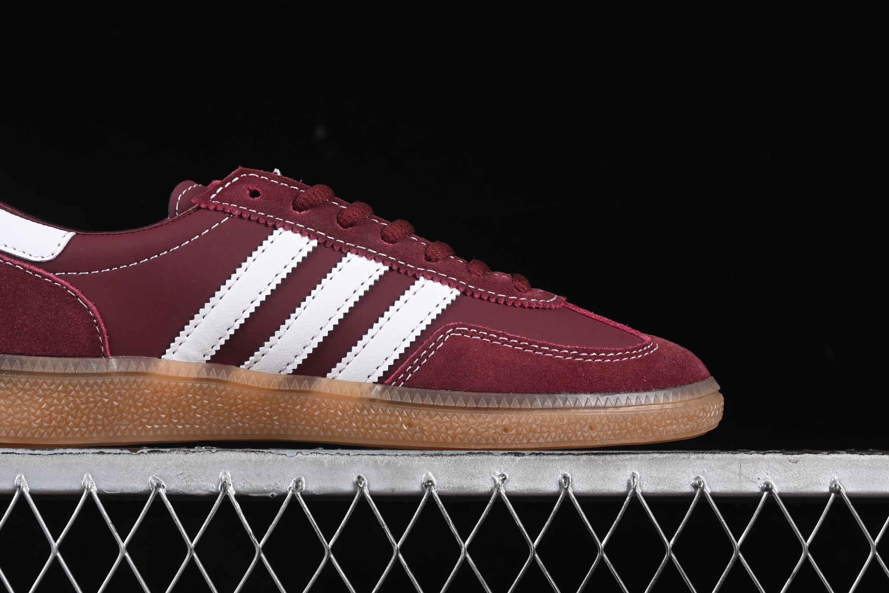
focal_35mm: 104
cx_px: 292
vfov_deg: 13.1
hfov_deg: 19.6
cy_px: 192
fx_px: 2568
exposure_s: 1/60
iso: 160
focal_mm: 50
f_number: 7.1
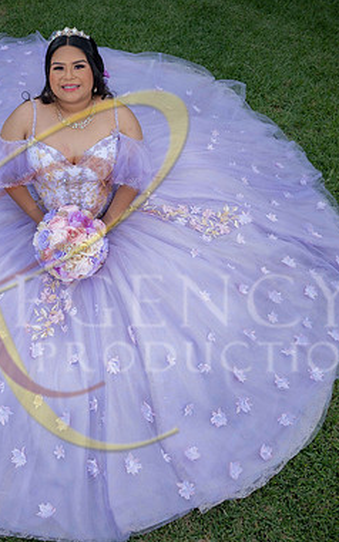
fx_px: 458
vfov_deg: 61.2
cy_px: 271
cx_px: 75
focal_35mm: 31
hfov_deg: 39.2
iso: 125
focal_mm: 20
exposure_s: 1/800
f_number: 2.8
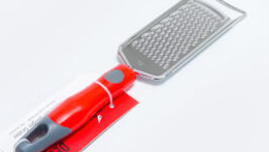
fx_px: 713
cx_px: 160
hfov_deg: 21.3
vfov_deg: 12.1
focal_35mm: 100
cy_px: 59
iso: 3200
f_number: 10
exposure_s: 1/125
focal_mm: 39
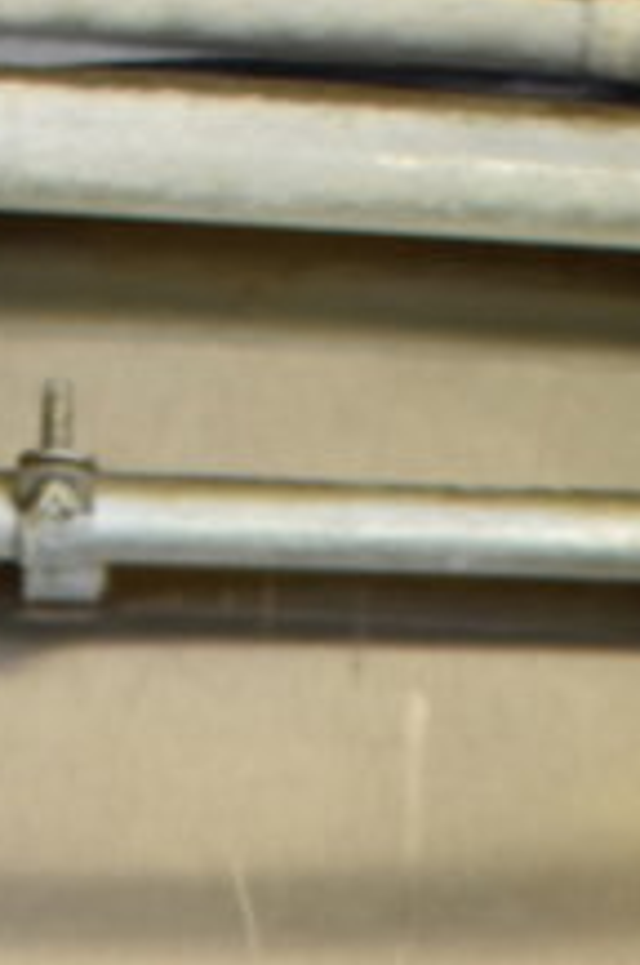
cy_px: 1808
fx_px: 3561
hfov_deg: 10.3
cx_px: 400
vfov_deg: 13.6
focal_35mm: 133
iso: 400
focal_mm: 21
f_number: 3.8
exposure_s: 1/30
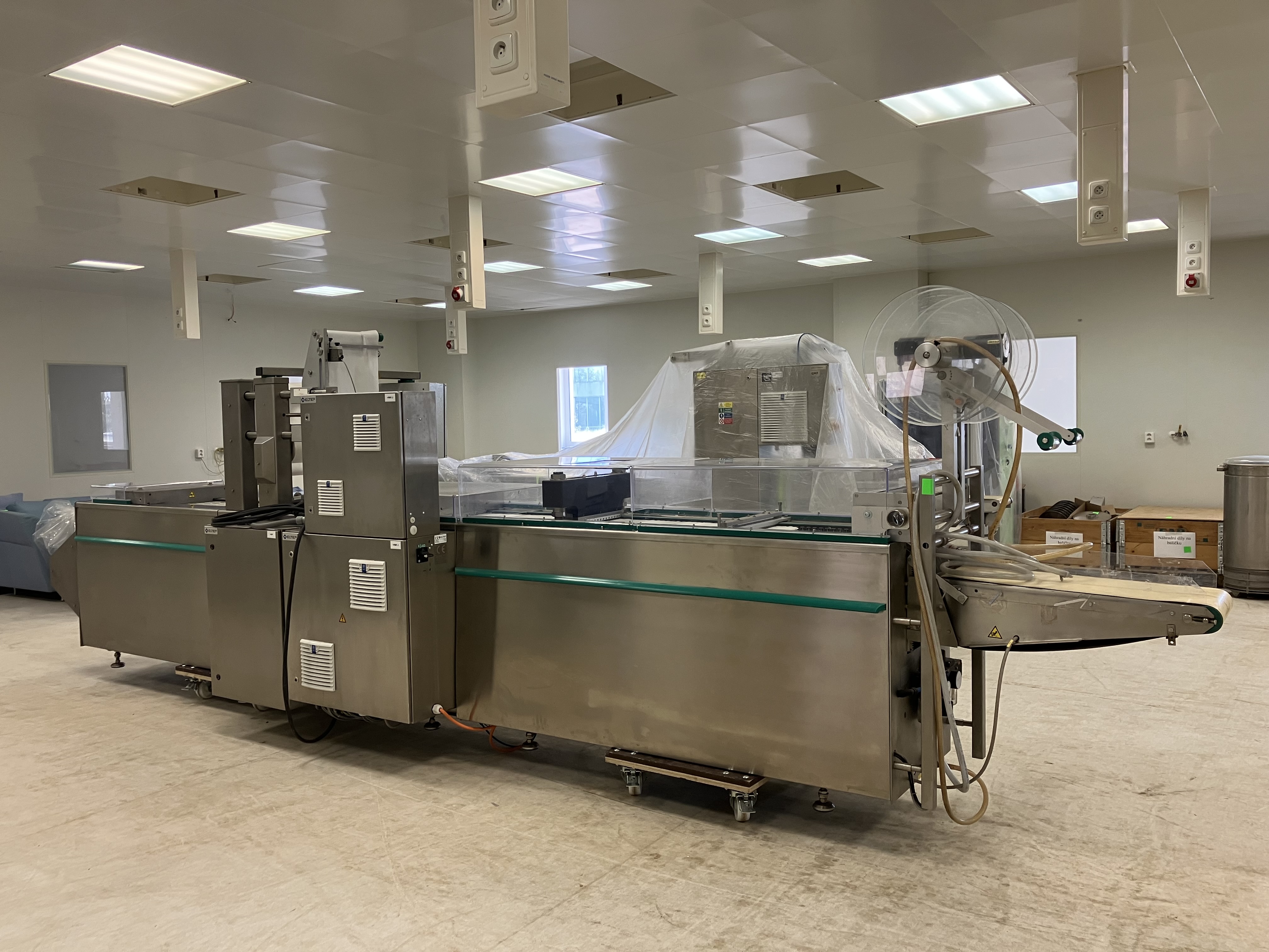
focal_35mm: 28
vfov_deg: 49.7
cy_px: 476
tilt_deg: -3.4
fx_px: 1026
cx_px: 634
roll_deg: +1.3
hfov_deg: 63.4
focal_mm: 3.99
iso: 50
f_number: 1.8
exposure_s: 1/50
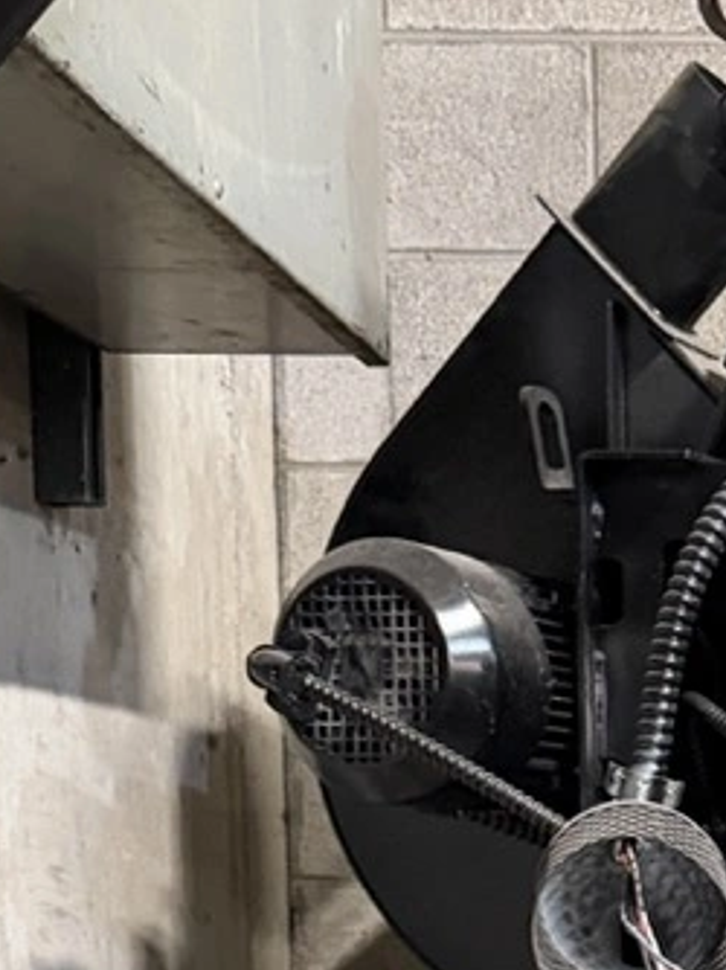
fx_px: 2576
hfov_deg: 14.9
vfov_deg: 19.7
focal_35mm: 92
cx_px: 1074
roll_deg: -1.1
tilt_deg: -6.1
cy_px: 1252
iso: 1000
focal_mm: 6.76
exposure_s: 1/40
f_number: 1.78
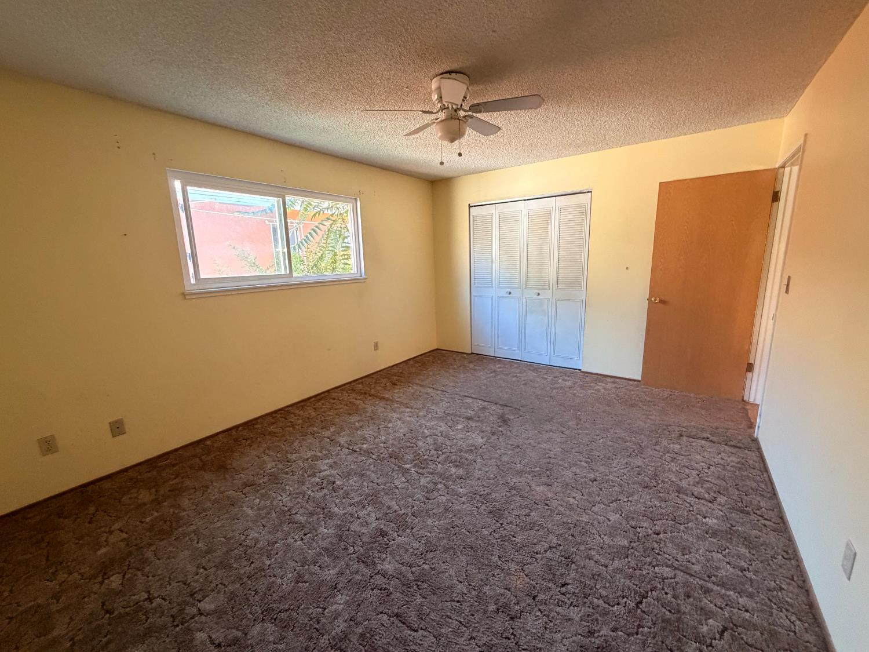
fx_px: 351
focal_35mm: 14
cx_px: 434
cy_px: 326
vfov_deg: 85.7
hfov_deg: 102.1
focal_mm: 2.22
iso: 500
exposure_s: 1/60
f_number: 2.2
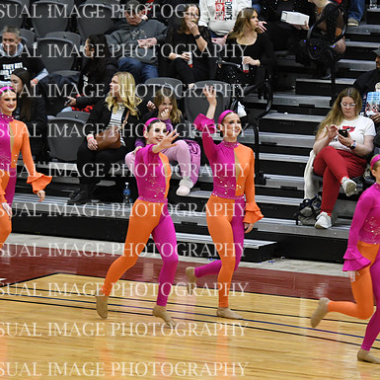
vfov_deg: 6.5
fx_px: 3341
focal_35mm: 269
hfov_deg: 6.5
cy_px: 190
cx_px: 106
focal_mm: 140
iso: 3200
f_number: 2.8
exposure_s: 1/400
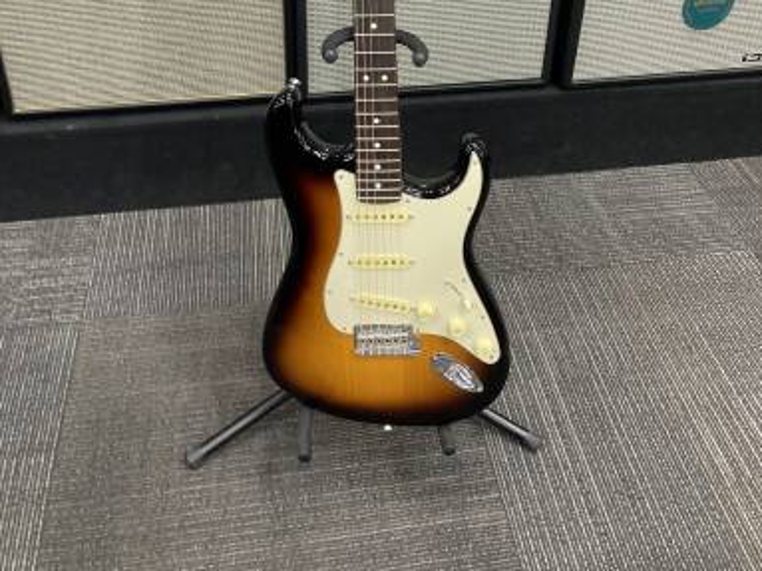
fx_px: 836
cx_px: 384
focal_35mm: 38
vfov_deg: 35.7
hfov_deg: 49.0
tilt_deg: -28.3
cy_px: 70
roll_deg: -0.7
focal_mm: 3.99
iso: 125
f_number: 1.8
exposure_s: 1/60
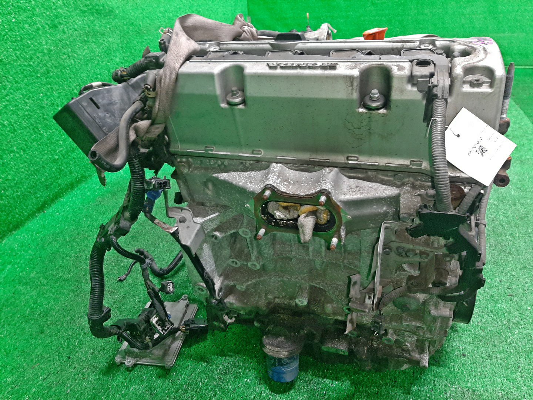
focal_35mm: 26
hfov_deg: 67.3
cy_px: 200
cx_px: 266
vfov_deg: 53.1
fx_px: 400
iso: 199
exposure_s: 1/50
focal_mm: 3.93
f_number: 1.7
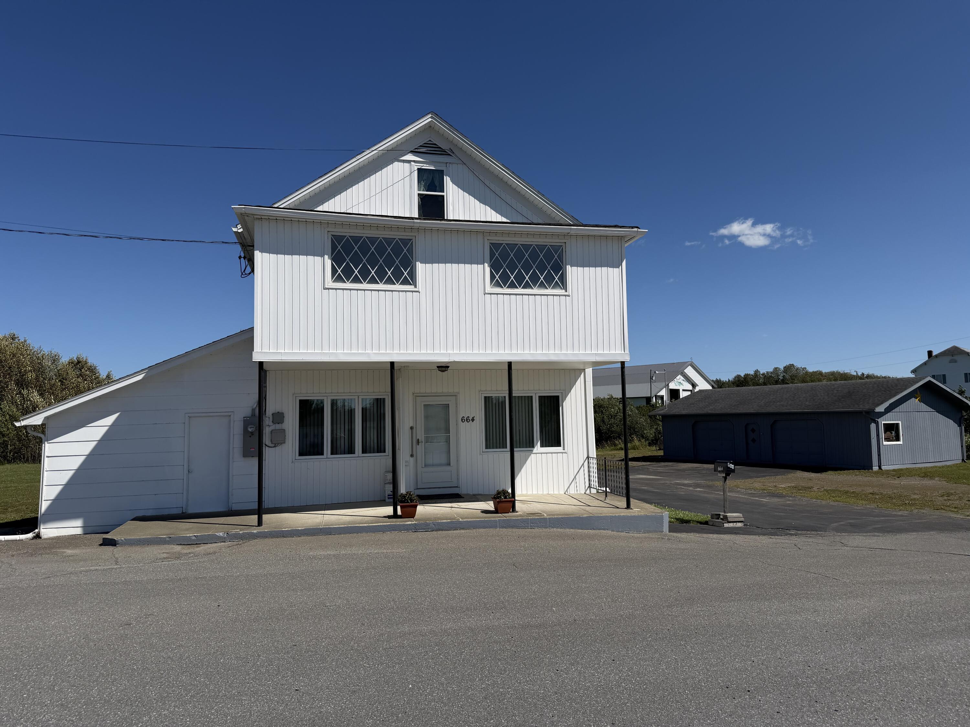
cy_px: 364
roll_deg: +1.1
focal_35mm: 24
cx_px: 485
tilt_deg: +4.0
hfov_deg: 71.6
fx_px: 673
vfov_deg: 56.8
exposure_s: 1/9091
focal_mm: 6.76
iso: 80
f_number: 1.78
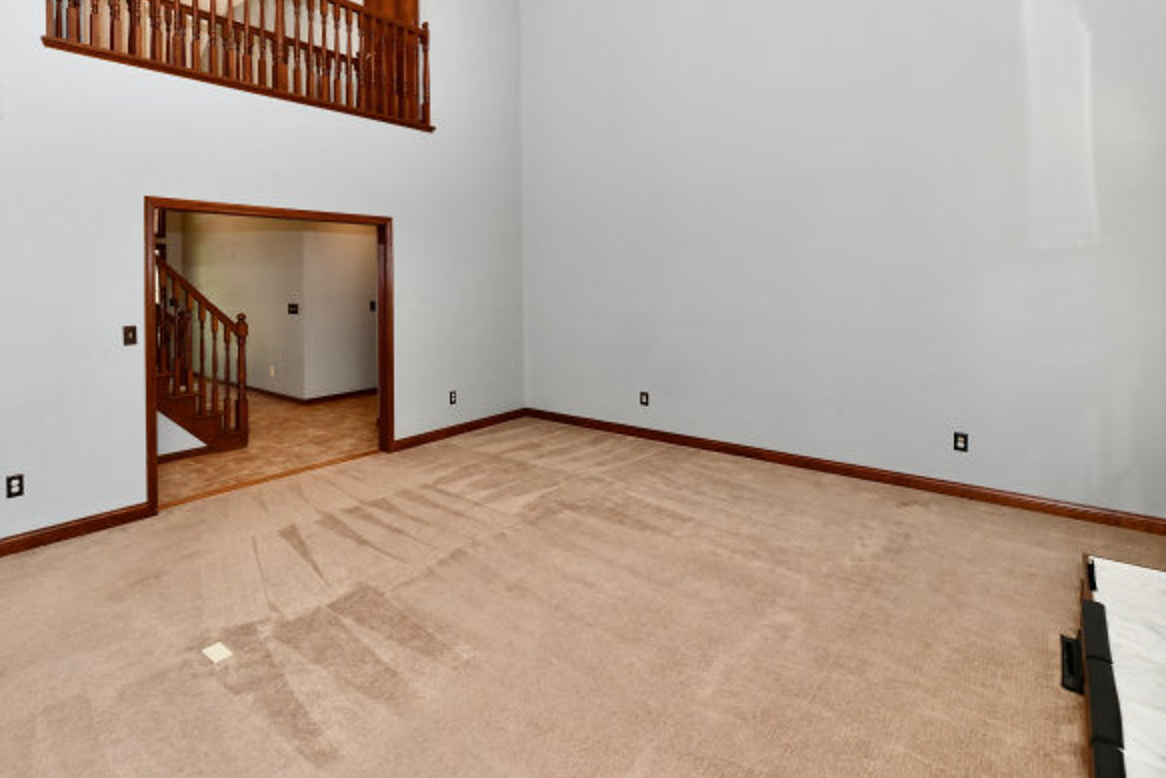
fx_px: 583
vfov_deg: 66.5
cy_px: 294
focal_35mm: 18
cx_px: 428
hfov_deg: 88.0
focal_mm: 14
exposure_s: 1/60
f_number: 6.3
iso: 640
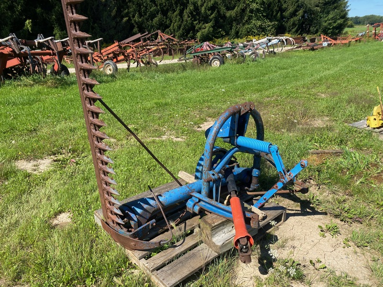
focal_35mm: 26
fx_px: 288
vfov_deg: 53.1
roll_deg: +2.9
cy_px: 144
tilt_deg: -20.3
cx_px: 192
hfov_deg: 67.3
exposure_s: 1/1898
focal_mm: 4.25
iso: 32
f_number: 1.8
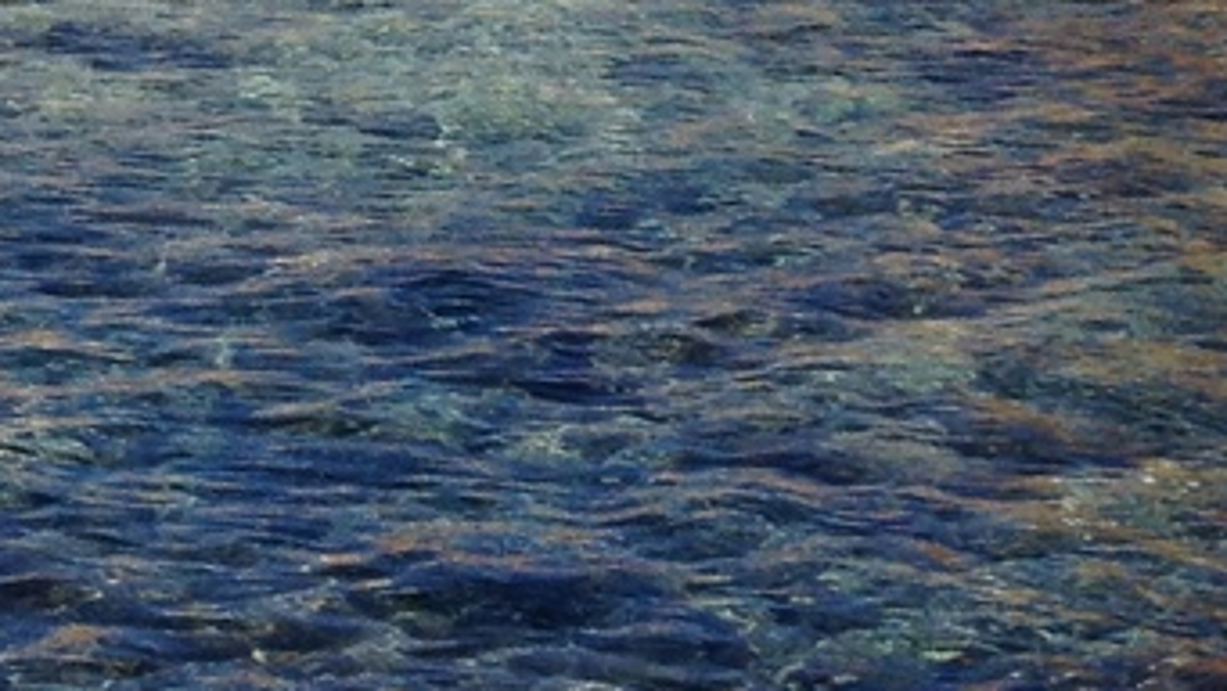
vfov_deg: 6.6
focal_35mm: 179
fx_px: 5825
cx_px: -554
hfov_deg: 11.6
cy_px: -763
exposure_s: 1/2123
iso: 64
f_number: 2.4
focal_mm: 4.28
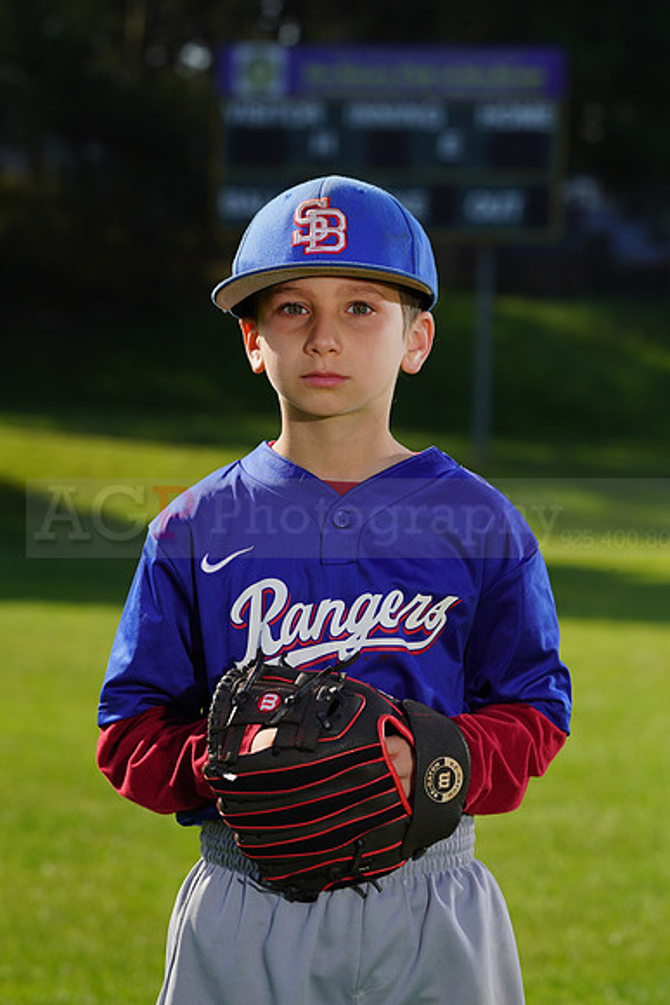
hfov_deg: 7.3
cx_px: 335
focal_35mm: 189
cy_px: 502
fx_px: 5273
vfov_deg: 10.9
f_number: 10
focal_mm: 189
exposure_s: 1/250
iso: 100
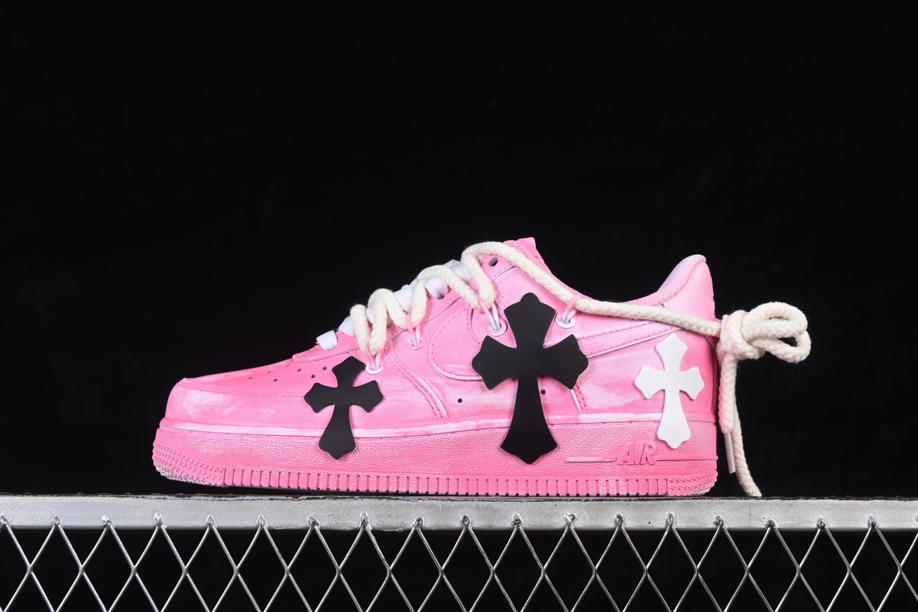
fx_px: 1912
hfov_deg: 27.0
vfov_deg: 18.2
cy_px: 306
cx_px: 459
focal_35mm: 75
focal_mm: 50
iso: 160
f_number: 8
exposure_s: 1/80
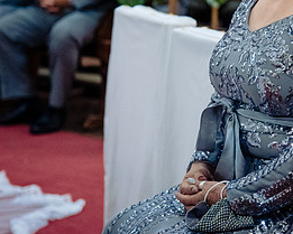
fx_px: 1267
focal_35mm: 146
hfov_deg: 13.2
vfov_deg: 10.5
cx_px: 211
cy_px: 23
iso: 5000
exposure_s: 1/160
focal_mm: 70
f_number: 4
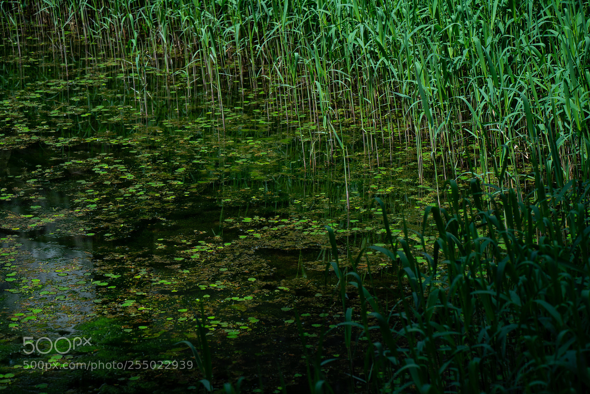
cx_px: 295
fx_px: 2213
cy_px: 197
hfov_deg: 15.2
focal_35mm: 135
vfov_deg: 10.2
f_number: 5.6
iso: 100
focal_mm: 135
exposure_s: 1/250
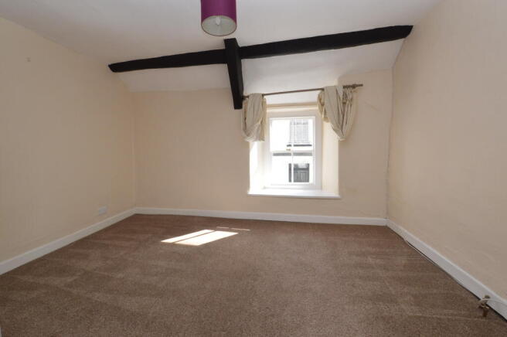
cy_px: 168
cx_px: 254
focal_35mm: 15
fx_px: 211
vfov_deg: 77.2
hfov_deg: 100.4
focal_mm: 10
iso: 800
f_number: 9
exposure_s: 1/200
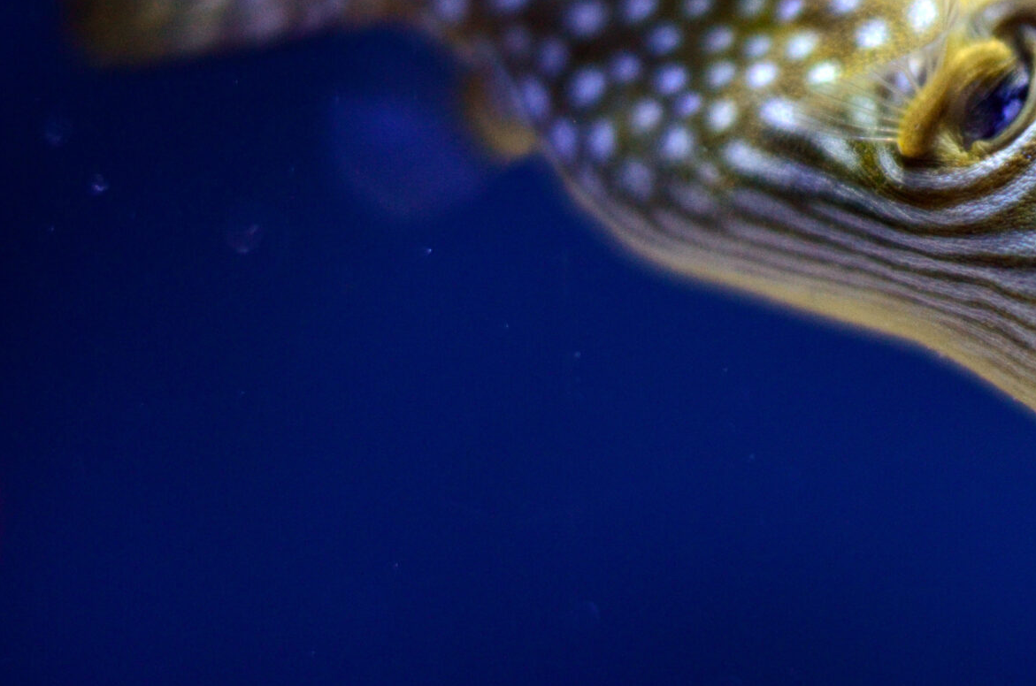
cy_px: 136
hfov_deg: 12.4
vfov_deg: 8.3
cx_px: 1082
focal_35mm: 164
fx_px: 4711
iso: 1000
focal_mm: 50
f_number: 1.4
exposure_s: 1/800
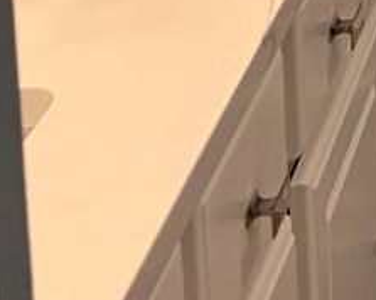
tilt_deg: -7.7
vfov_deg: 8.3
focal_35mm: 164
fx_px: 1823
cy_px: -516
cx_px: 1209
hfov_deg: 9.0
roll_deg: -1.1
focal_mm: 5.96
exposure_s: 1/120
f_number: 1.6
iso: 100
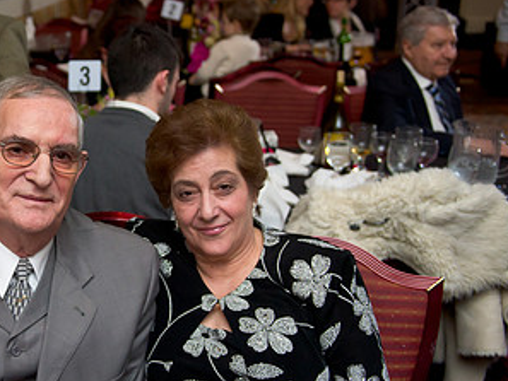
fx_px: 881
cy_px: 169
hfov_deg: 31.1
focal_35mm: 60
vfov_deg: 24.4
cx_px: 80
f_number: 3.2
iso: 1600
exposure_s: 1/125
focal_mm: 32
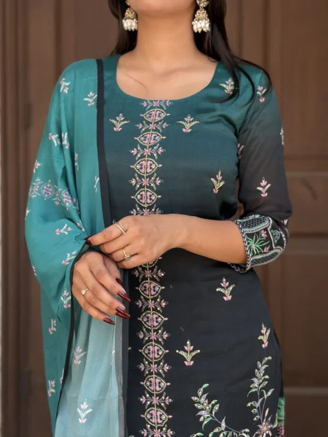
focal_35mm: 52
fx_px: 657
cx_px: 164
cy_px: 218
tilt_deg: +0.2
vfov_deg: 36.8
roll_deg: +0.6
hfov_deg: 28.0
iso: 32
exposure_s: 1/199
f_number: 1.6
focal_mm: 5.96
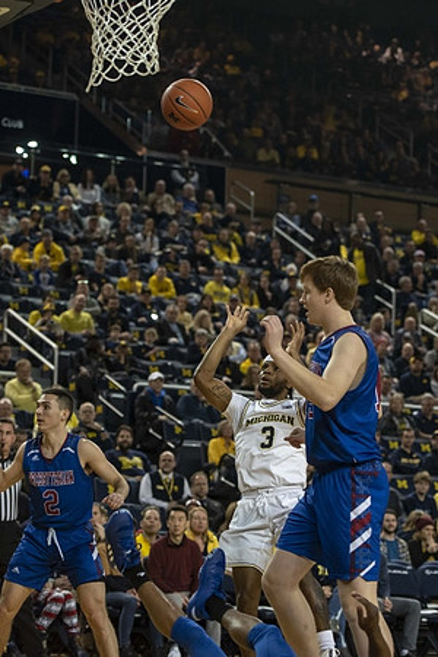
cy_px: 331
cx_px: 241
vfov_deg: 18.4
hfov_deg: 12.4
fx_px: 2024
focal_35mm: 111
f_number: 2.8
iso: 1250
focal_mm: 70
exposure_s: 1/1250
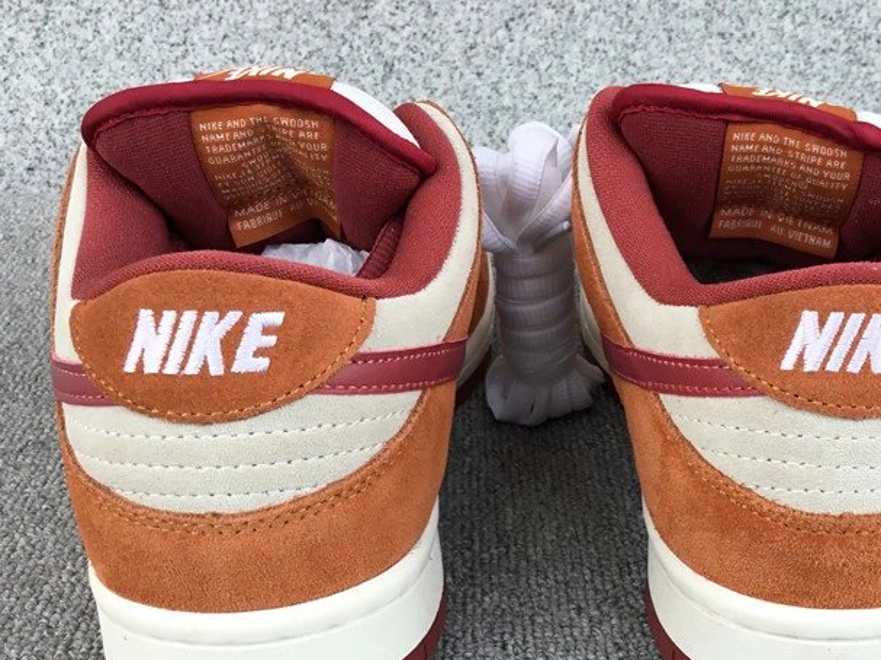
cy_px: 414
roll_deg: -0.5
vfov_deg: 31.4
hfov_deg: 40.8
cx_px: 583
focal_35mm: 46
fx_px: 1170
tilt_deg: -27.3
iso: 25
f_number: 2.4
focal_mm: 3.3
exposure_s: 1/321
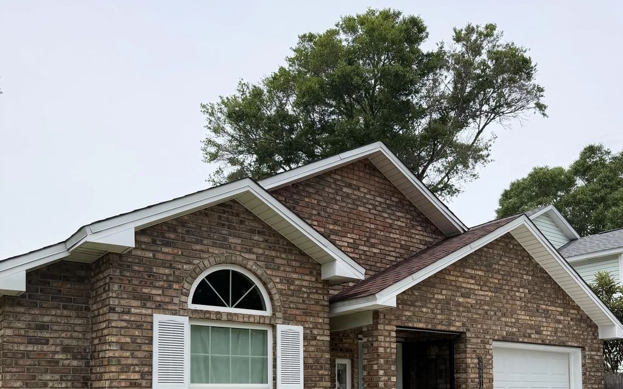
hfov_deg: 56.7
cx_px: 312
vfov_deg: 34.9
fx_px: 577
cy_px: 358
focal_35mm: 34
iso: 80
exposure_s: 1/4167
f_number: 1.78
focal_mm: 6.76
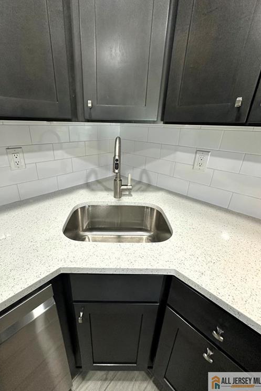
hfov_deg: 77.1
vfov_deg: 100.4
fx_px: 163
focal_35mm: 15
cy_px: 191
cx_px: 117
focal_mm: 2.22
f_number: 2.2
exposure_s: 1/49
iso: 200
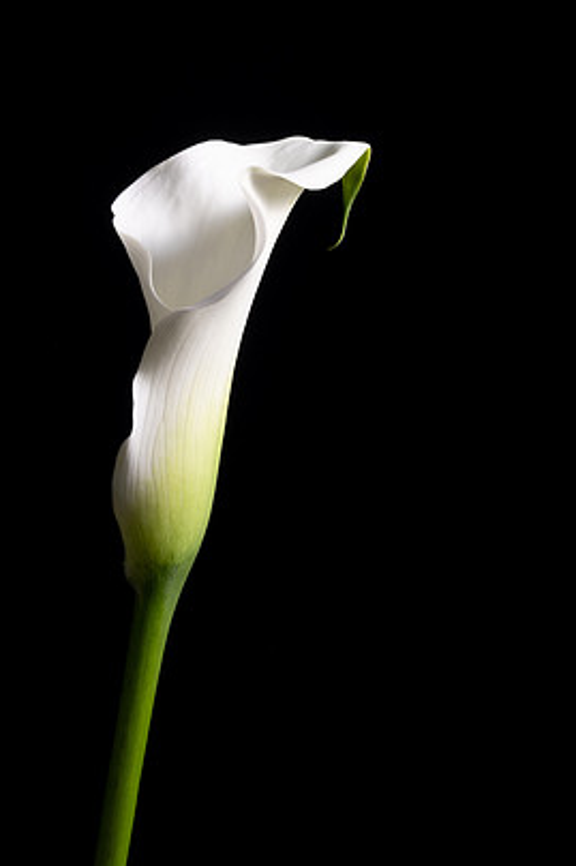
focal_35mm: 88
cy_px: 476
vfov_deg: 23.1
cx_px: 276
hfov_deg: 15.5
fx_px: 2114
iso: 200
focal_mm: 52.4
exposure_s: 3
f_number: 22
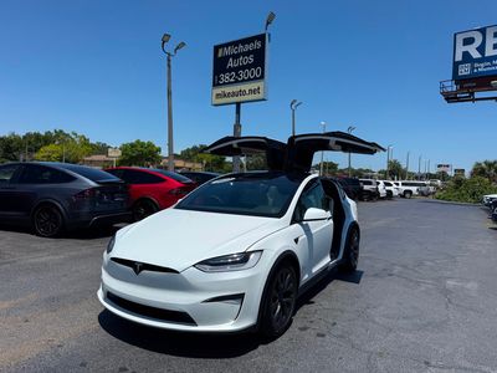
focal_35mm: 24
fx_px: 345
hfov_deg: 71.6
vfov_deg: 56.8
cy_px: 186
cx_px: 248
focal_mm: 6.76
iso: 80
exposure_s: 1/8130
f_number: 1.78
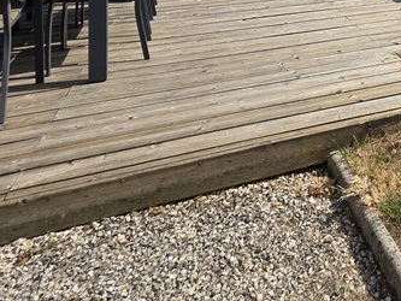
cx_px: 443
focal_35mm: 40
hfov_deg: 38.5
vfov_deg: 28.1
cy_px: -112
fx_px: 464
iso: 40
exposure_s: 1/2635
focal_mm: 2.2
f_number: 1.9
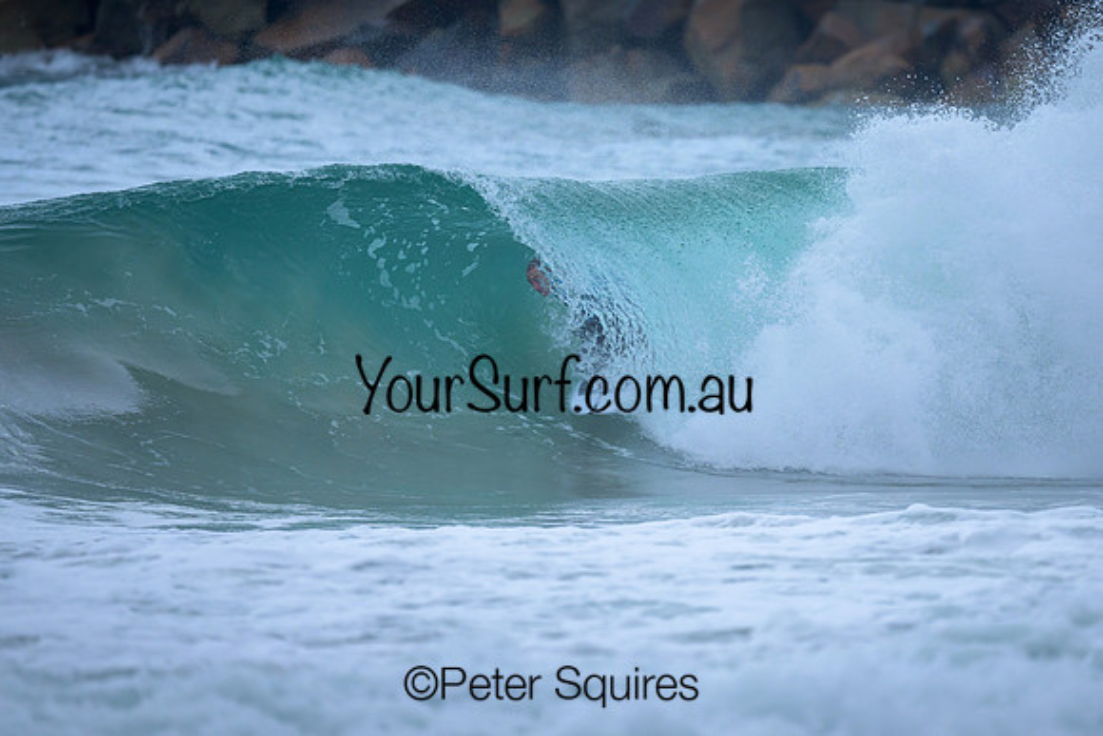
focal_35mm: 895
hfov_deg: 2.3
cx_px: 617
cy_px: 325
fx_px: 27412
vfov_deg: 1.5
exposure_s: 1/2000
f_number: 6.3
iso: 560
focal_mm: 800
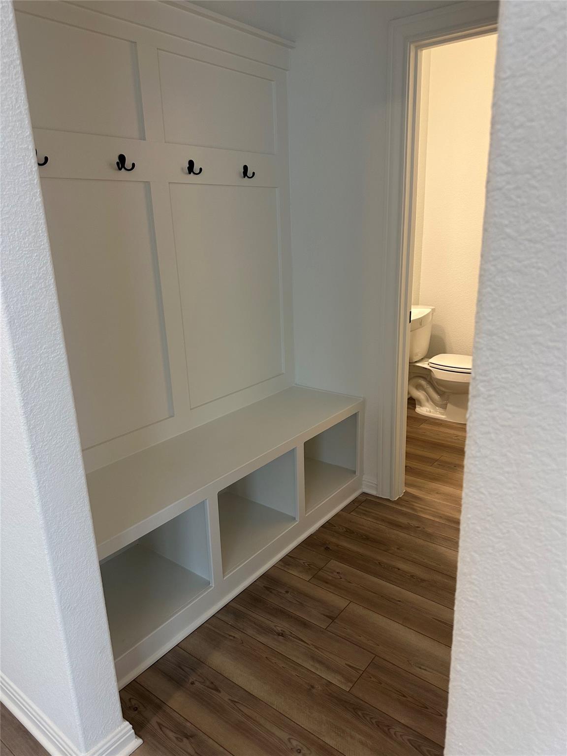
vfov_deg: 71.6
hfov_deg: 56.8
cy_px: 378
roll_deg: +1.4
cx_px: 284
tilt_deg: -16.7
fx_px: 524
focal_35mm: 24
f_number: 1.78
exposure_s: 1/60
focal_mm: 6.86
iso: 125
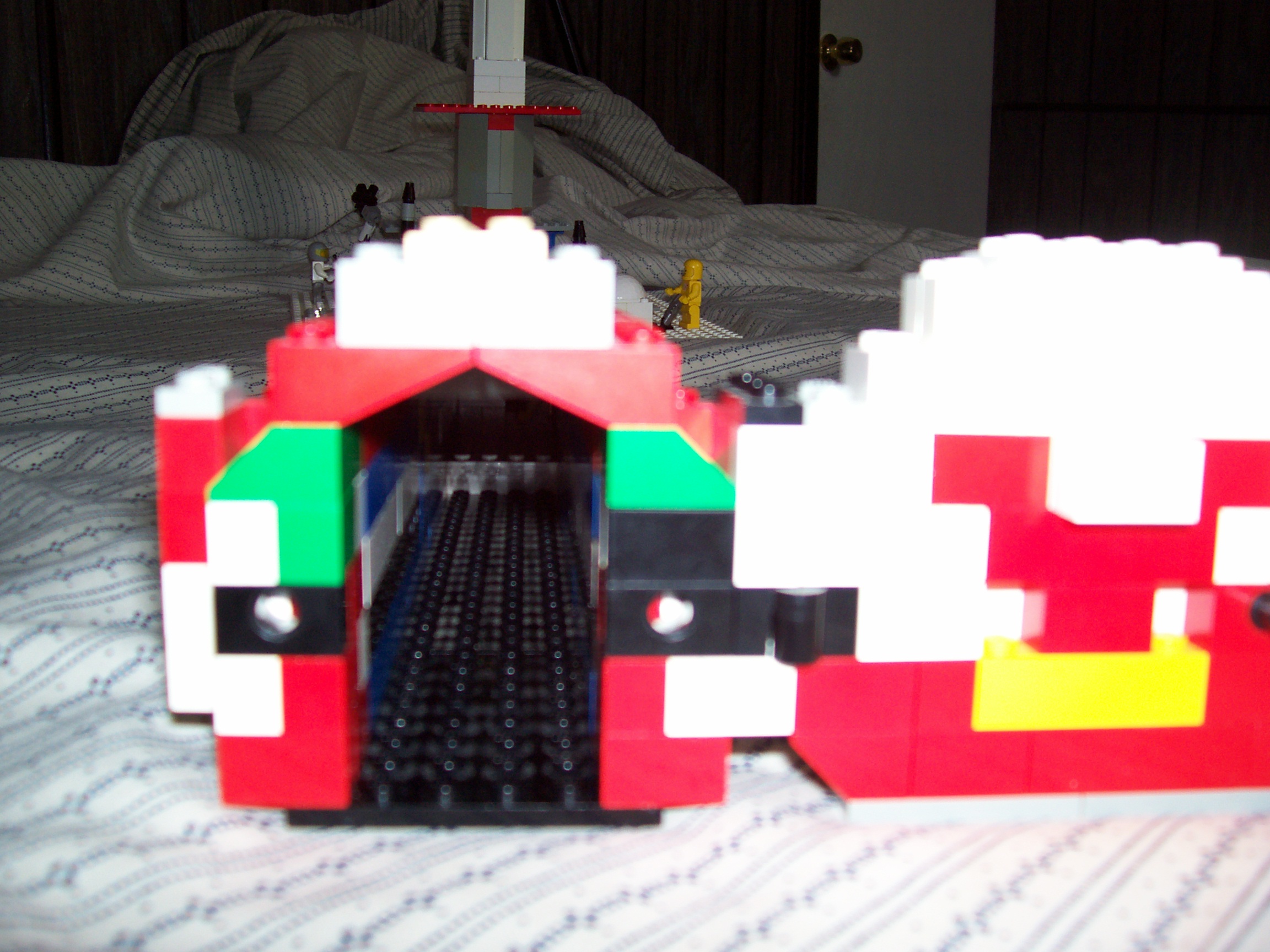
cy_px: 476
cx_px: 635
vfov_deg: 41.8
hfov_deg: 54.0
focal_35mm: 34
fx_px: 1247
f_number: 2.7
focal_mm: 5.6
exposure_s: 1/64
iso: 80
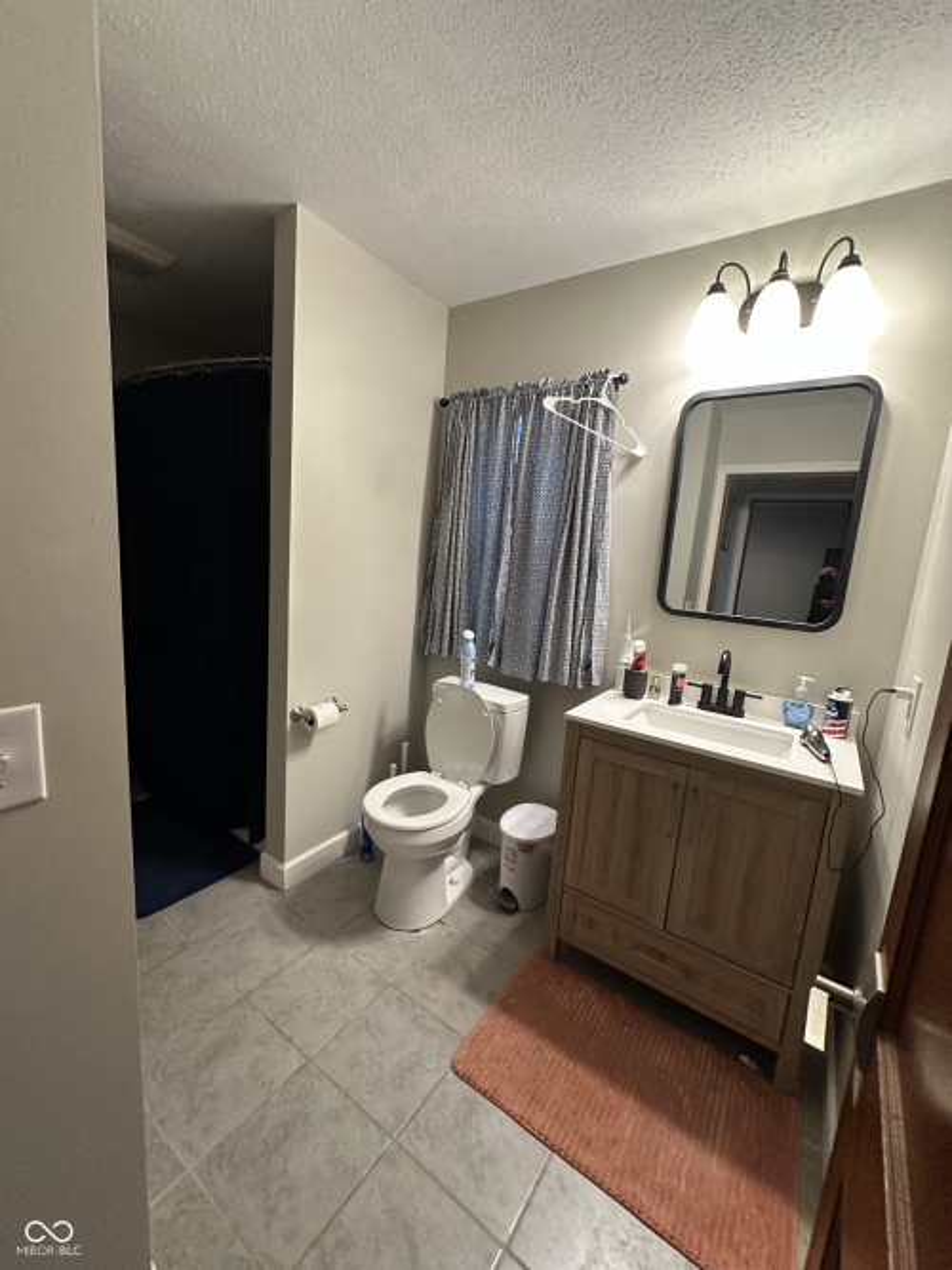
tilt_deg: -9.4
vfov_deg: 102.1
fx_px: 514
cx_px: 476
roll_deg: -5.2
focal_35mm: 14
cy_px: 635
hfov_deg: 85.7
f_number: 2.2
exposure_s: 1/60
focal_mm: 2.22
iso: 250
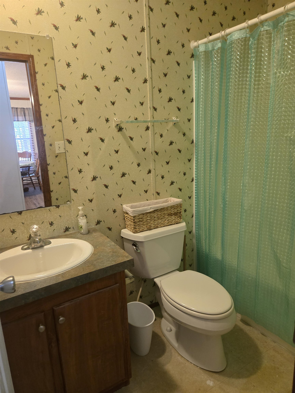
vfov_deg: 73.9
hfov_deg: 58.9
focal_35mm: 23
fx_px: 261
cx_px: 148
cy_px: 196
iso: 640
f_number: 1.8
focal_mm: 5.4
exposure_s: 1/60
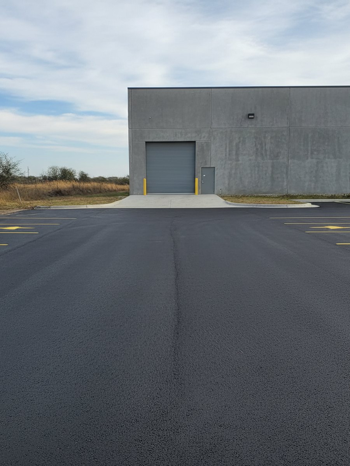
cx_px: 175
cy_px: 233
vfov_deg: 67.3
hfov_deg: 53.1
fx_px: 351
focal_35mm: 26
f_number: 1.6
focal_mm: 5.7
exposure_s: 1/718
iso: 570
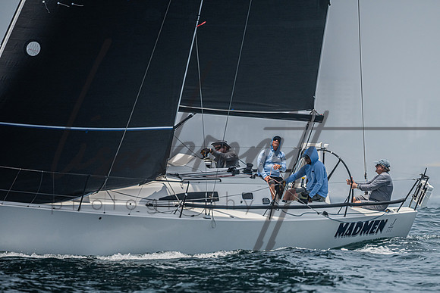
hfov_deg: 4.0
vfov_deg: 2.7
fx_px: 6290
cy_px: 188
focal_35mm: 515
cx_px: 283
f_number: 6.3
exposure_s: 1/5000
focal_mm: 400
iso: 400
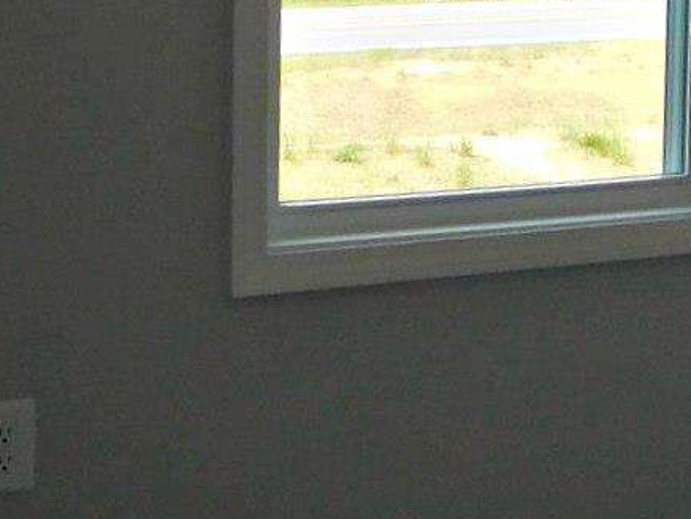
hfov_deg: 17.6
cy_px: -25
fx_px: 2196
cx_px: 635
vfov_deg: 13.2
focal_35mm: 110
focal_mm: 4.5
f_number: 3.4
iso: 125
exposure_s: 1/200
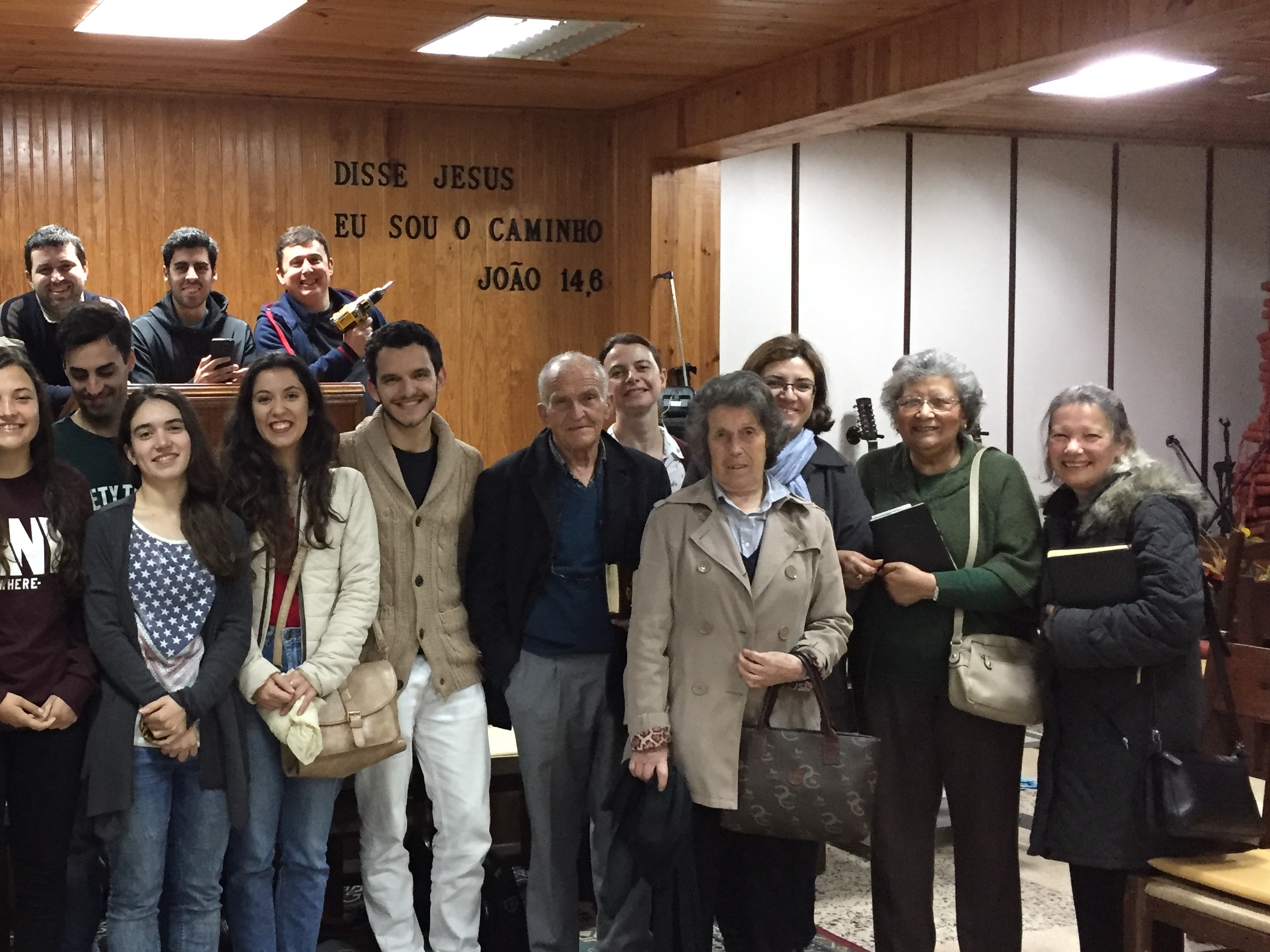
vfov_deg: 32.2
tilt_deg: -2.9
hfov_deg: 40.7
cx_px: 298
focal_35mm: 45
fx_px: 1651
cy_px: 492
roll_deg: +1.0
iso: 250
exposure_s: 1/20
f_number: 2.2
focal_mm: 4.15
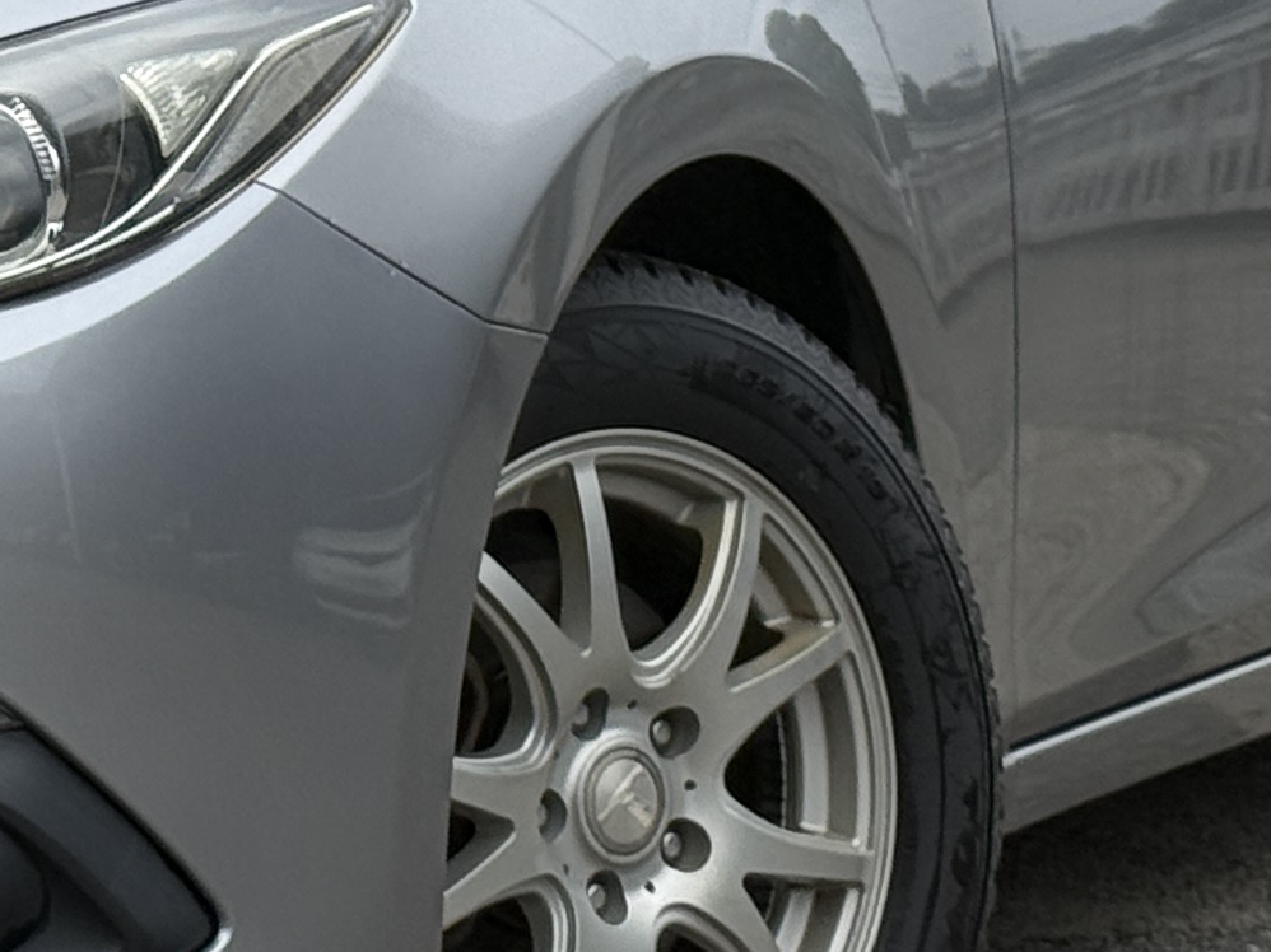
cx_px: -149
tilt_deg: -0.8
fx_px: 7121
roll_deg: -0.3
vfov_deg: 7.6
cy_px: -201
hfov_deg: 10.1
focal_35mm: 194
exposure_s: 1/3534
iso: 80
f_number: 1.78
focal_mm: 6.76
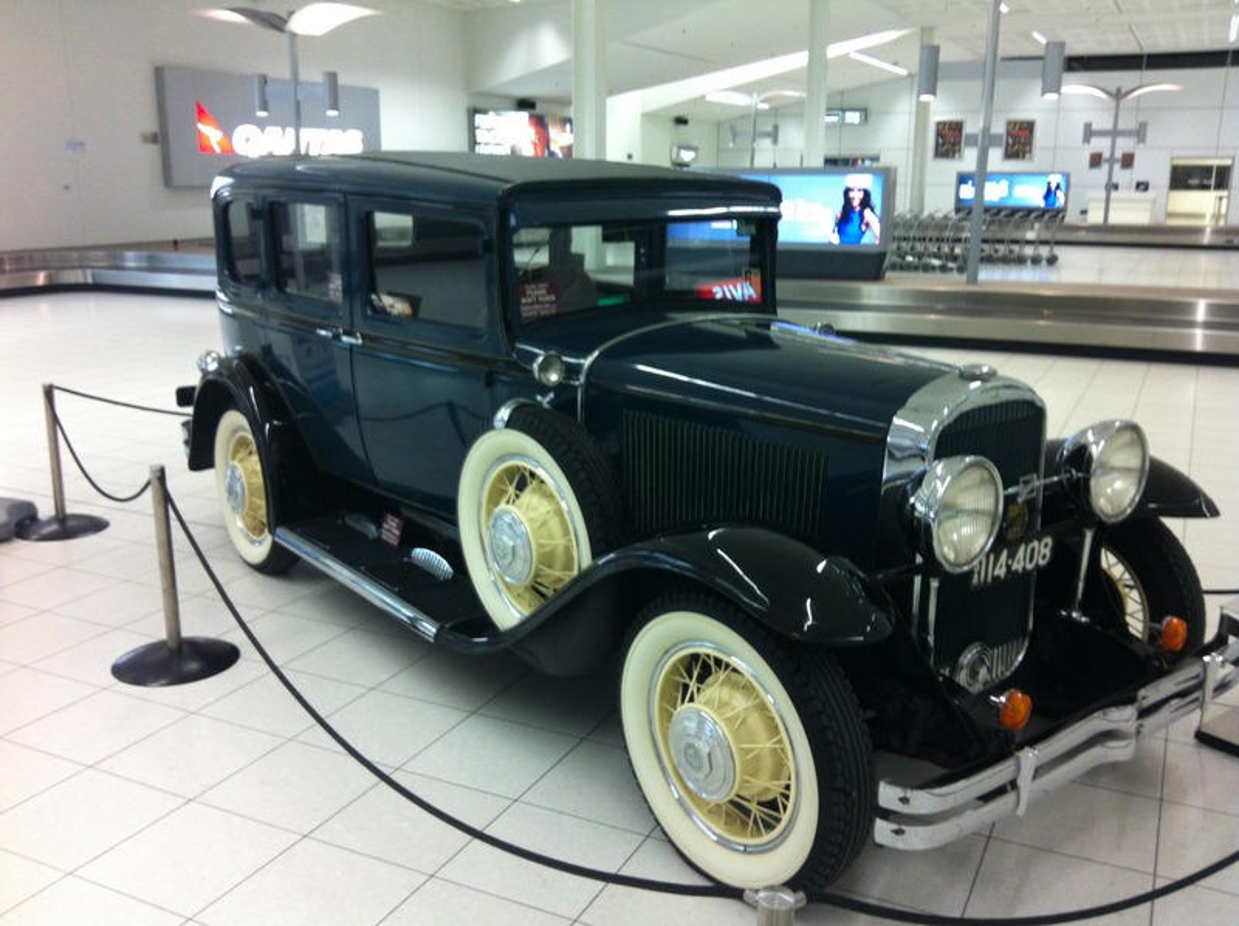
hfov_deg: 52.7
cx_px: 620
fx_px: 1251
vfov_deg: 40.6
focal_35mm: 35
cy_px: 463
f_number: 2.8
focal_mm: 3.85
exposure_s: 1/17
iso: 125
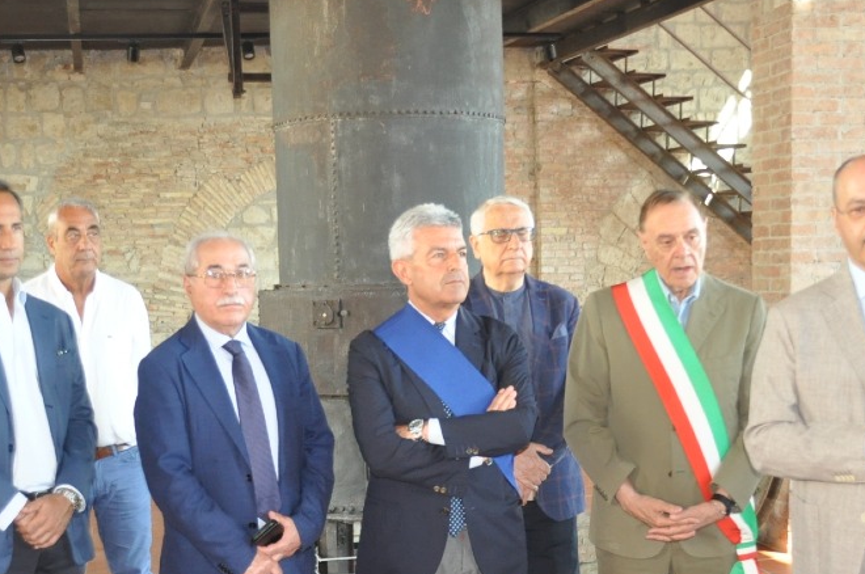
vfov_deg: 22.2
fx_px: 1440
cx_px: 391
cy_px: 466
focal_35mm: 60
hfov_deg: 33.4
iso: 1000
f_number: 3.8
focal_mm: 22
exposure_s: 1/60
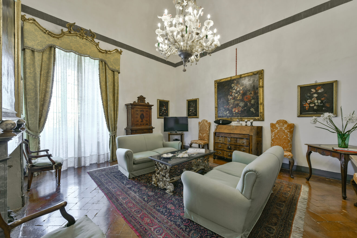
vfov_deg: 81.2
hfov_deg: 104.2
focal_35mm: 14
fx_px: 139
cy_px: 119
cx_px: 178
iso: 100
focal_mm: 14
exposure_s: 1/1.67
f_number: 8
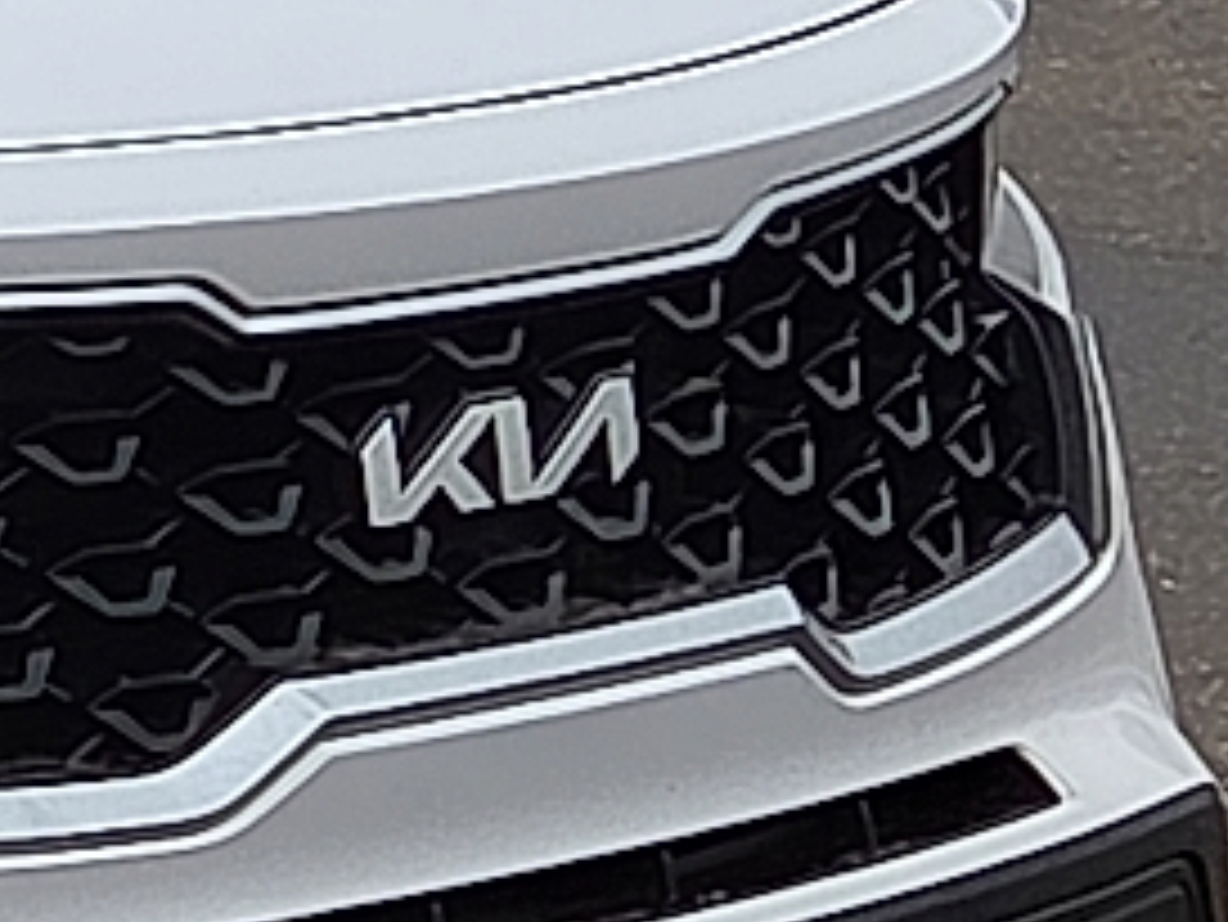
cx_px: -2011
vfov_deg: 5.6
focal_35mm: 264
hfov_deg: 7.0
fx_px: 9369
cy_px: 153
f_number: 1.8
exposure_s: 1/769
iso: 76
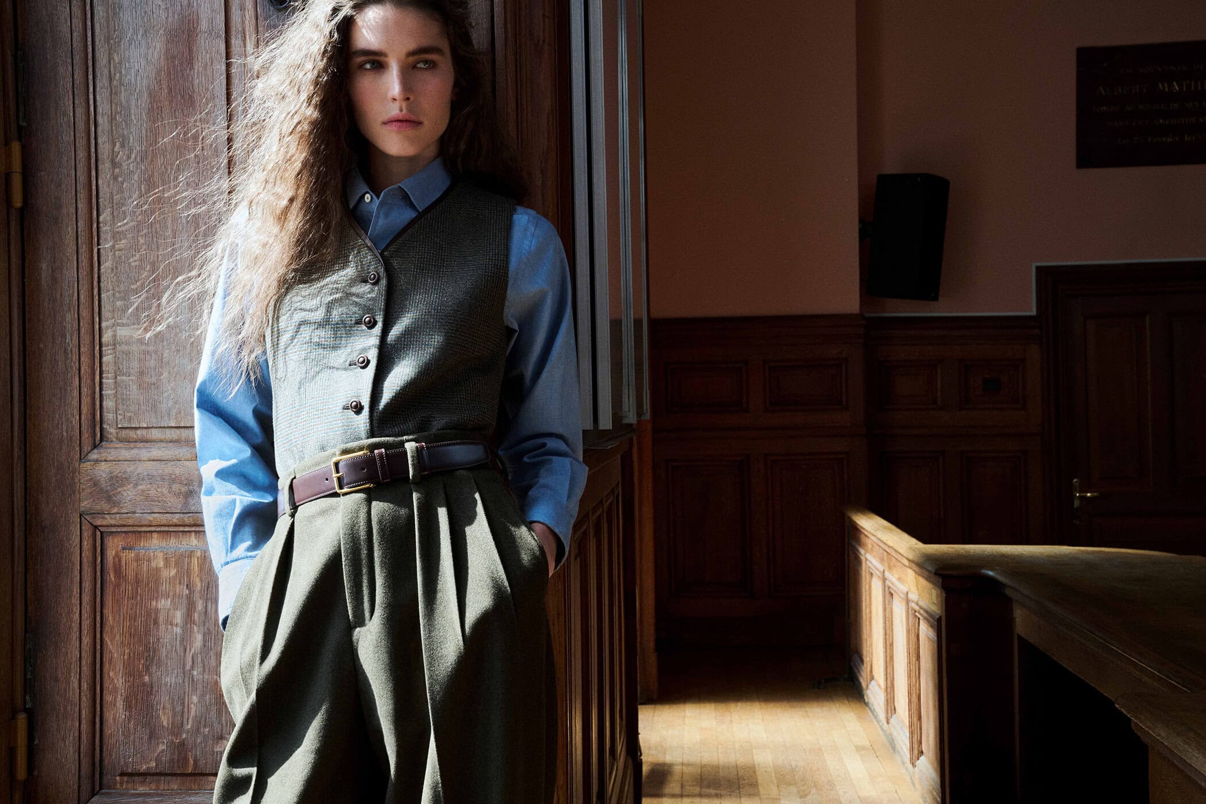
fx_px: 1474
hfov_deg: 44.5
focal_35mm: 44
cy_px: 402
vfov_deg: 30.5
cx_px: 603
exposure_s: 1/200
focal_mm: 44
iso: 1250
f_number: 11
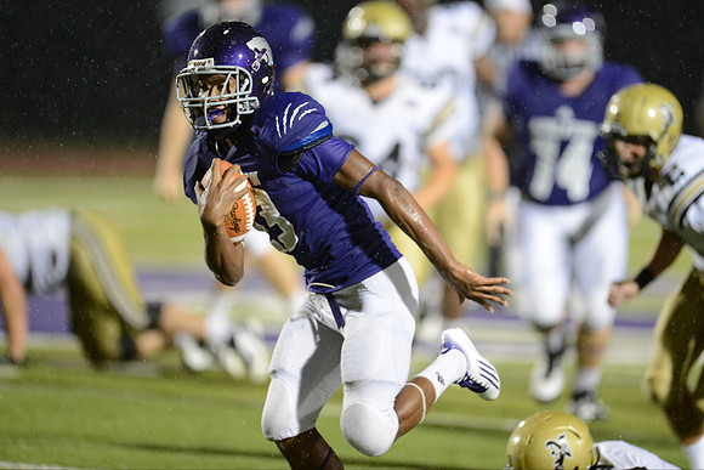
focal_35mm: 400
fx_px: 7824
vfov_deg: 3.4
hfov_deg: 5.2
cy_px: 235
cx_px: 352
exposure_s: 1/1000
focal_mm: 400
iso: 5000
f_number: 2.8
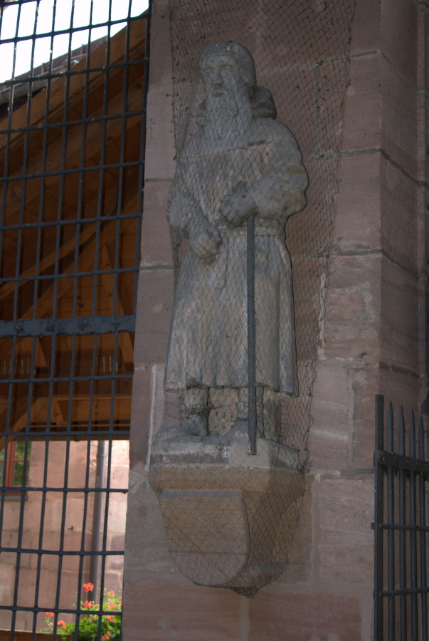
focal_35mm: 52
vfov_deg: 37.8
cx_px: 214
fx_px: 935
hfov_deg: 25.8
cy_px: 320
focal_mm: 35
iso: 200
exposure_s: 1/60
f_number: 4.2
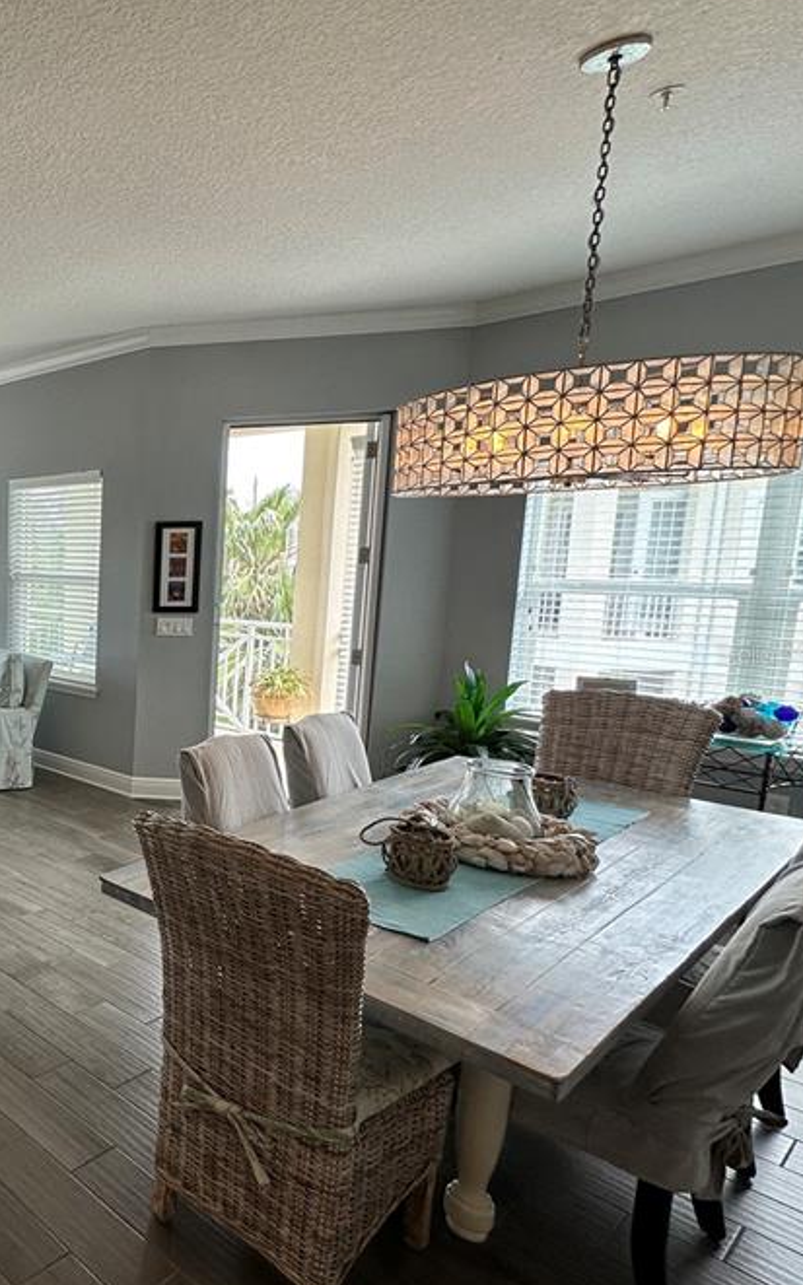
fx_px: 806
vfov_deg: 77.2
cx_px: -161
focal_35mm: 23
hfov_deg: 38.8
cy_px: 653
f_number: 2.2
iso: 50
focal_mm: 2.22
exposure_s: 1/120
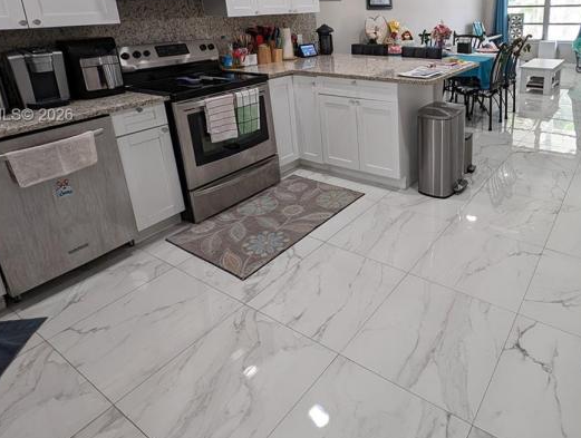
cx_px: 398
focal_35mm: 22
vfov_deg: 58.5
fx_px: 370
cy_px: 116
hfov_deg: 73.4
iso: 43
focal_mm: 2.23
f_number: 1.95
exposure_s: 1/40
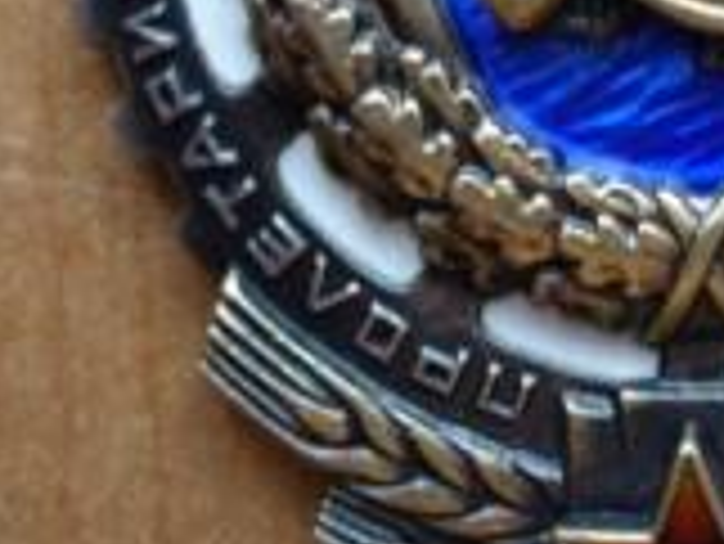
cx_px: 639
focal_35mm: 103
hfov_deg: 18.8
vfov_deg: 14.1
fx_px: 2156
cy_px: -54
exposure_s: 1/15
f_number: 2.8
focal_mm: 6.1
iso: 200
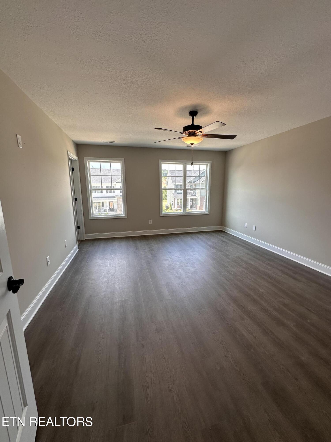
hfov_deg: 85.7
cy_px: 221
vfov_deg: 102.1
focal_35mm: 14
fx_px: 178
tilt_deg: -9.9
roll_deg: -0.4
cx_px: 166
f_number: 2.2
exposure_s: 1/128
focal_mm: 2.22
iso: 40
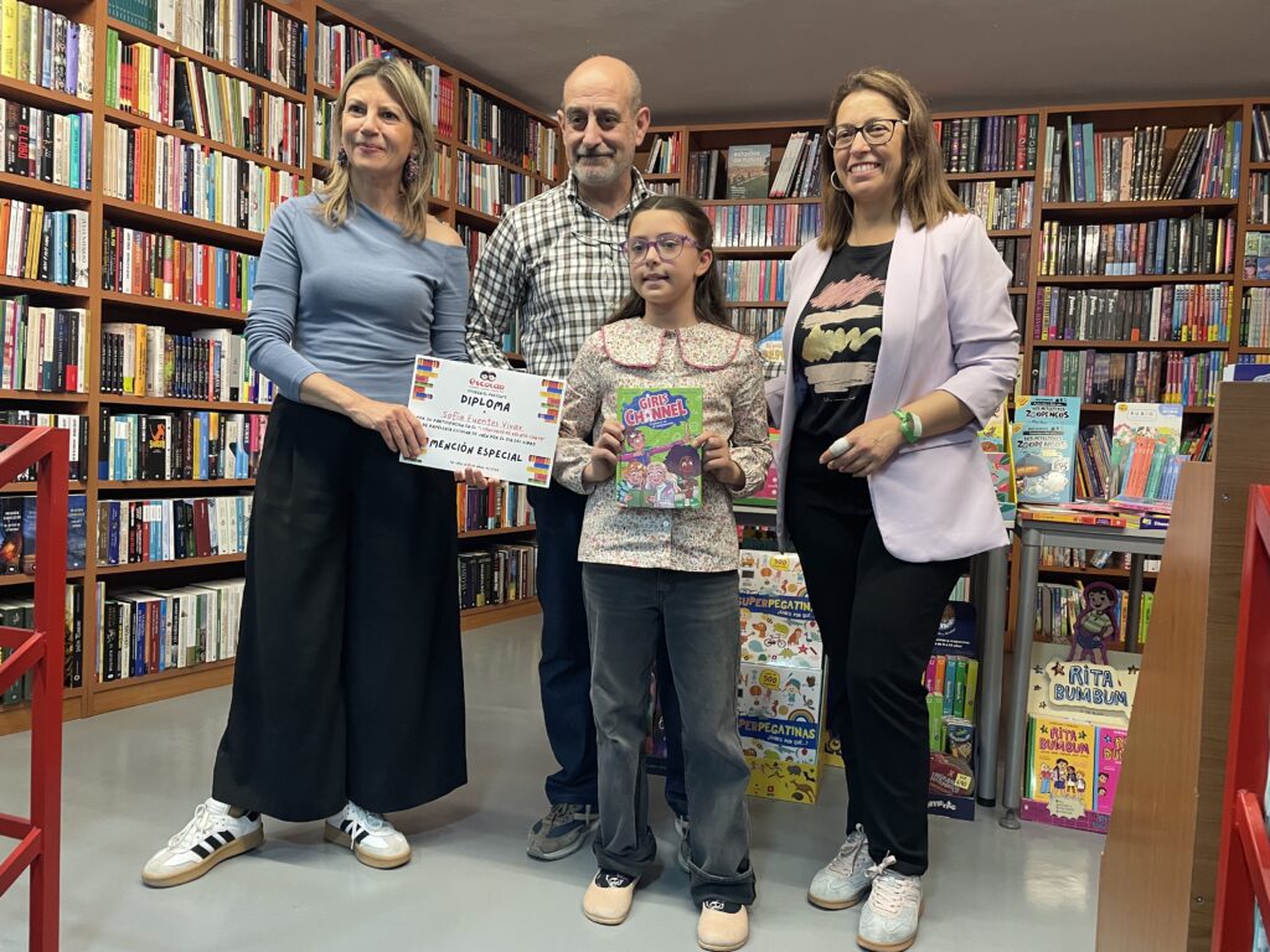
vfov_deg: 53.1
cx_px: 635
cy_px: 476
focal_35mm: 26
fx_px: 954
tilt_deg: -0.7
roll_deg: -2.0
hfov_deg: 67.3
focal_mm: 4.2
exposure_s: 1/50
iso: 160
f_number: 1.6
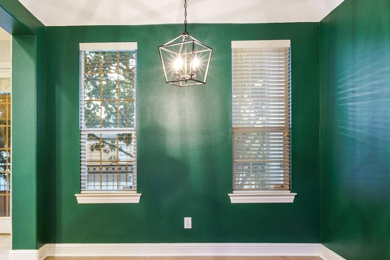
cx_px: 165
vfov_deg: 36.8
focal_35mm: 36
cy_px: 150
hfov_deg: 52.9
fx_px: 390
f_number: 4
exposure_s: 1/2.5
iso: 200
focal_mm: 16
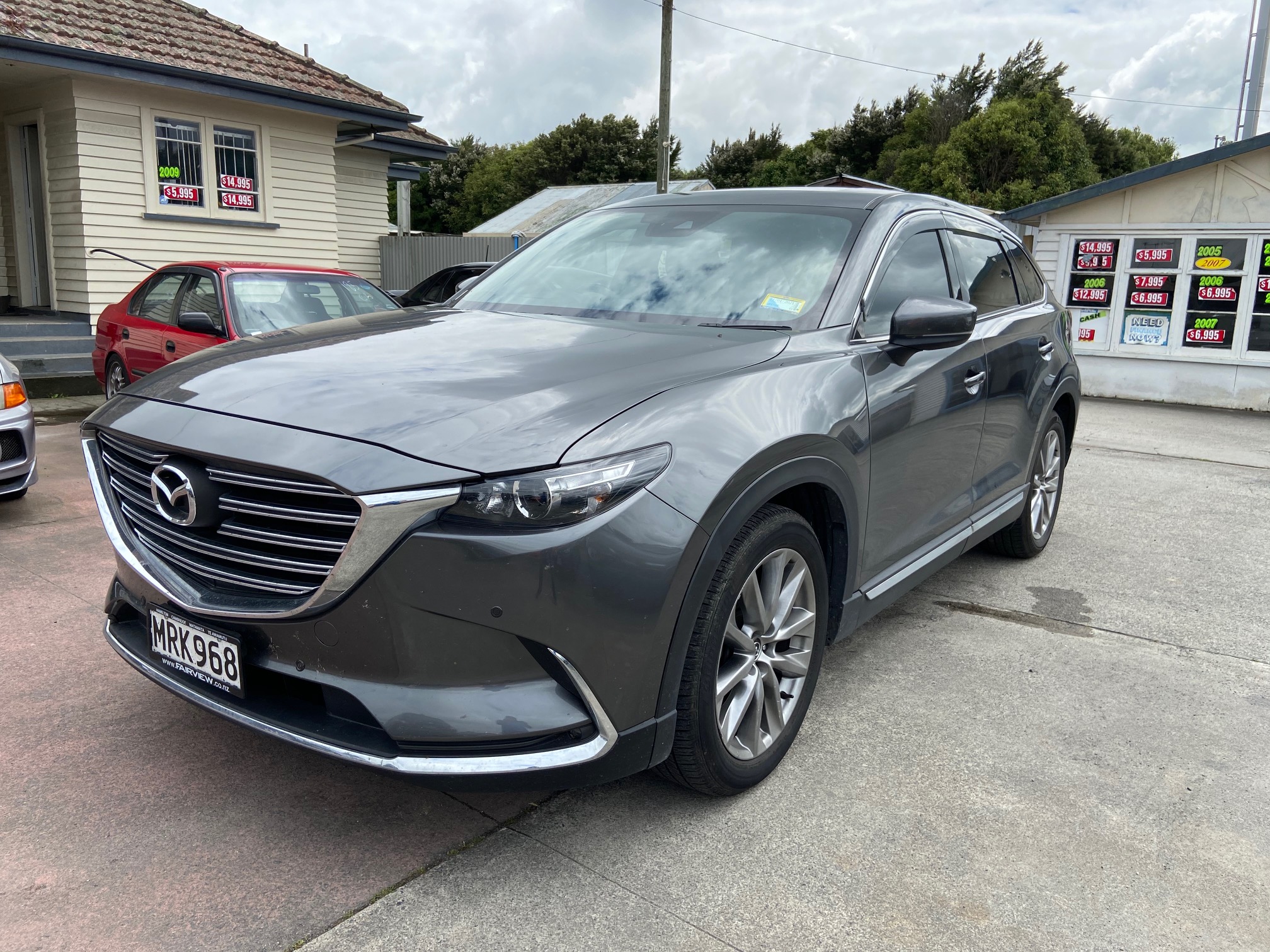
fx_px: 954
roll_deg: -1.7
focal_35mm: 26
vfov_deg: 53.1
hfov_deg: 67.3
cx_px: 635
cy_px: 476
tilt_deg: -11.5
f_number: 1.8
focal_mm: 4.25
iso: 32
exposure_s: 1/2105
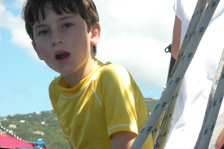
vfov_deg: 10.8
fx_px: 790
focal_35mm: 127
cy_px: 76
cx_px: 112
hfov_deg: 16.1
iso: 64
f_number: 5.3
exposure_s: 1/201
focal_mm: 21.2
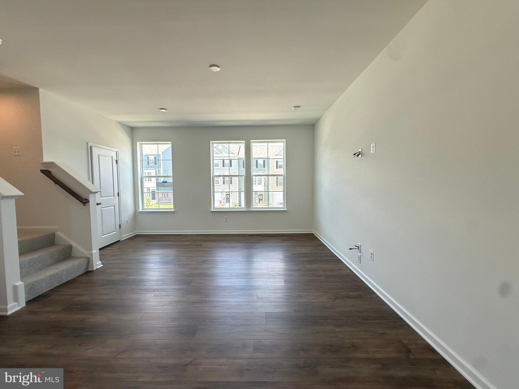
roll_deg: +1.1
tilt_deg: -2.8
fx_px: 210
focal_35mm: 14
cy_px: 194
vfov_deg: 85.7
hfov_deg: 102.1
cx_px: 260
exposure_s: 1/225
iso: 64
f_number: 2.2
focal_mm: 2.22
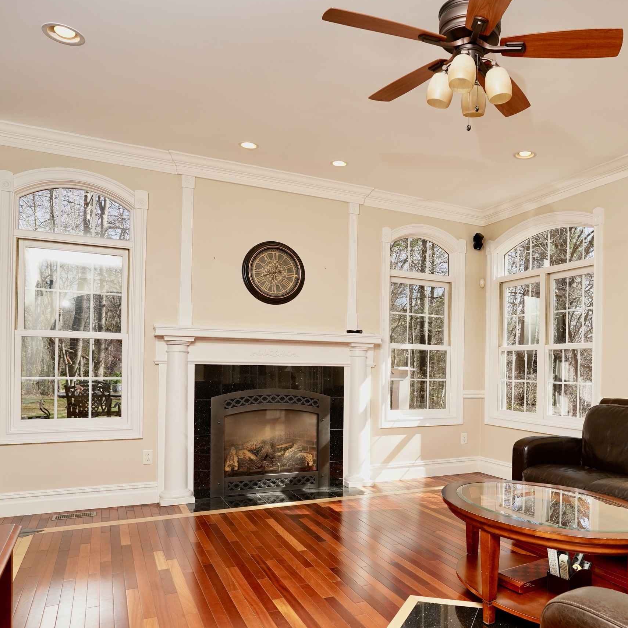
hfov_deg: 58.7
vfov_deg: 60.5
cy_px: 372
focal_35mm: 26
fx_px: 534
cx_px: 447
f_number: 6.3
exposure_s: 1/200
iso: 320
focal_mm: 17
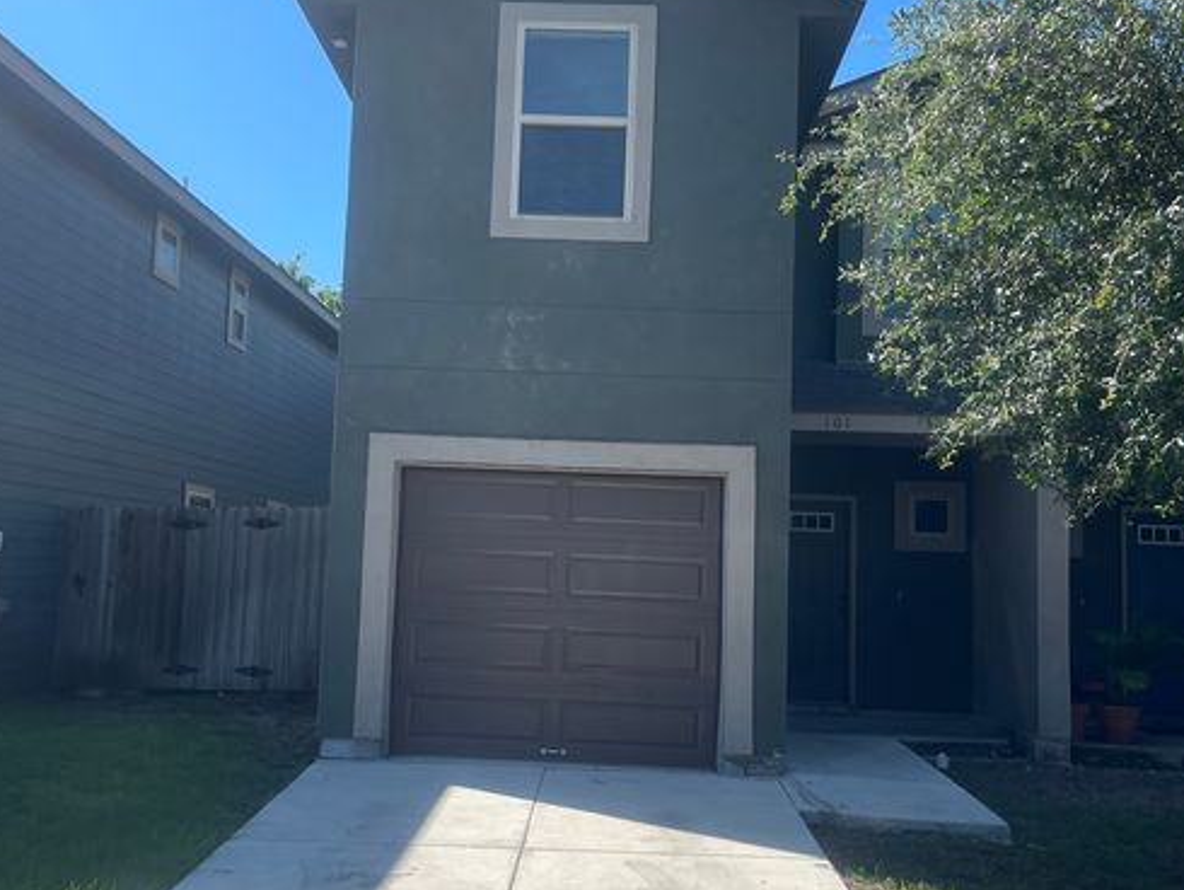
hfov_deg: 53.9
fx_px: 1164
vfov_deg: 41.8
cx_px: 587
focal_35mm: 34
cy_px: 466
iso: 32
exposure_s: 1/3448
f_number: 1.6
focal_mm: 5.1
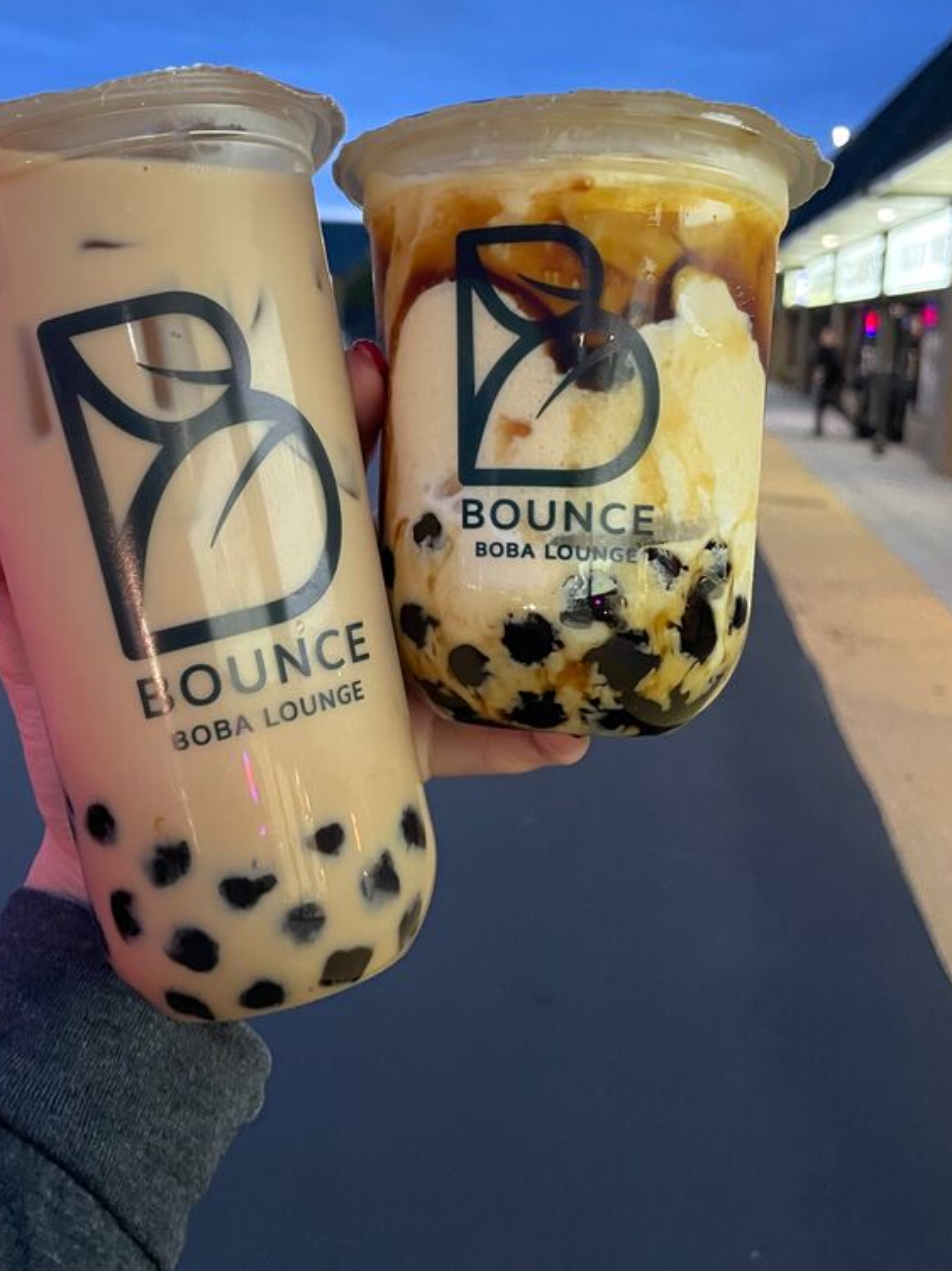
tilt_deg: -3.3
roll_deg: -4.1
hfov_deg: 38.2
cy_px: 428
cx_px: 307
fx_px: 1358
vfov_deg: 49.3
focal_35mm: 37
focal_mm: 4.2
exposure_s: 1/60
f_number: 1.6
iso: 500
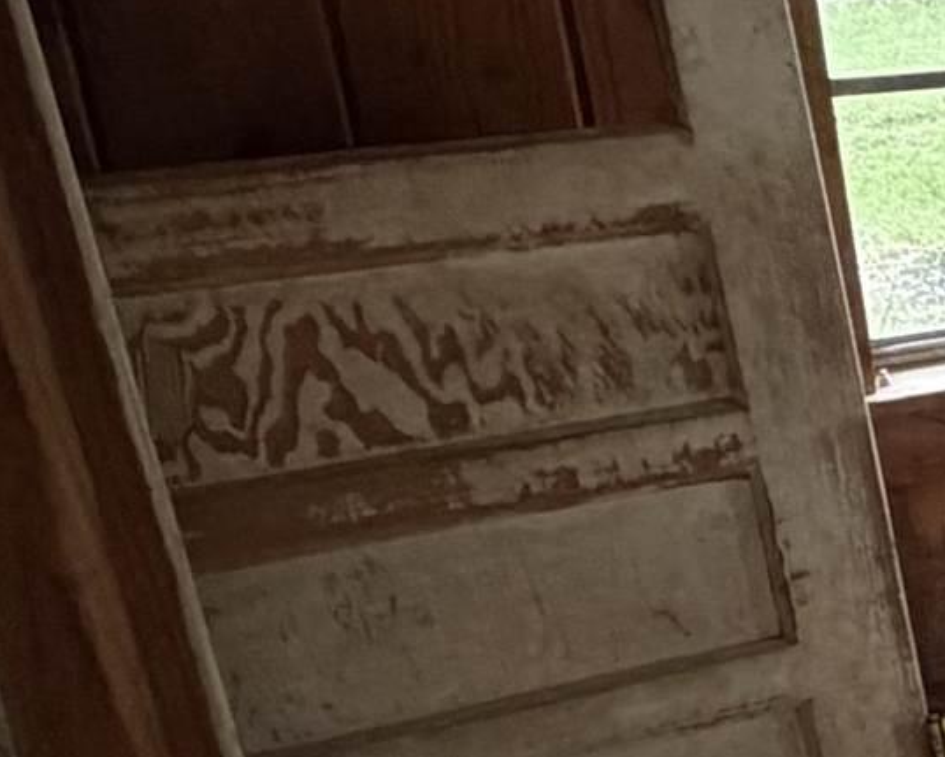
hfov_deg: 14.9
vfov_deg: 19.7
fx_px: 2183
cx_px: 2271
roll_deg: +1.0
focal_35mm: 78
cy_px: 348
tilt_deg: -14.1
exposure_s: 1/121
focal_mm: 2.22
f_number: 2.2
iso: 320
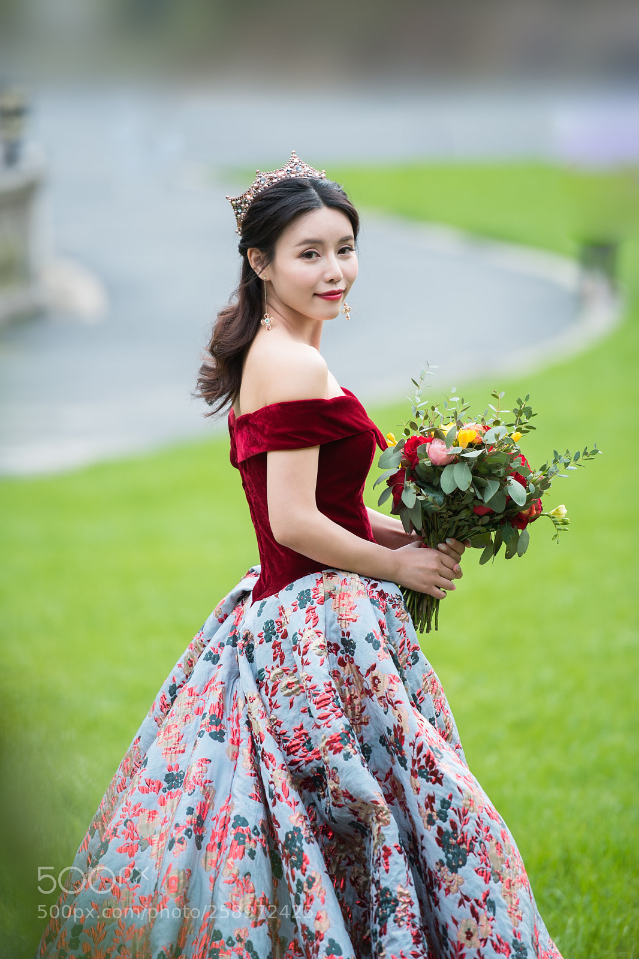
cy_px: 480
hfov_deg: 6.9
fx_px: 5327
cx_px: 320
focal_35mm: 200
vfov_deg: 10.3
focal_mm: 200
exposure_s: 1/250
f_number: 2.8
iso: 72
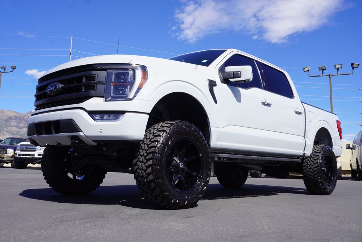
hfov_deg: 55.1
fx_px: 347
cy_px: 121
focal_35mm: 34
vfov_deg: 38.4
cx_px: 181
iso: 100
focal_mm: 23
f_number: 10
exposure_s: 1/160
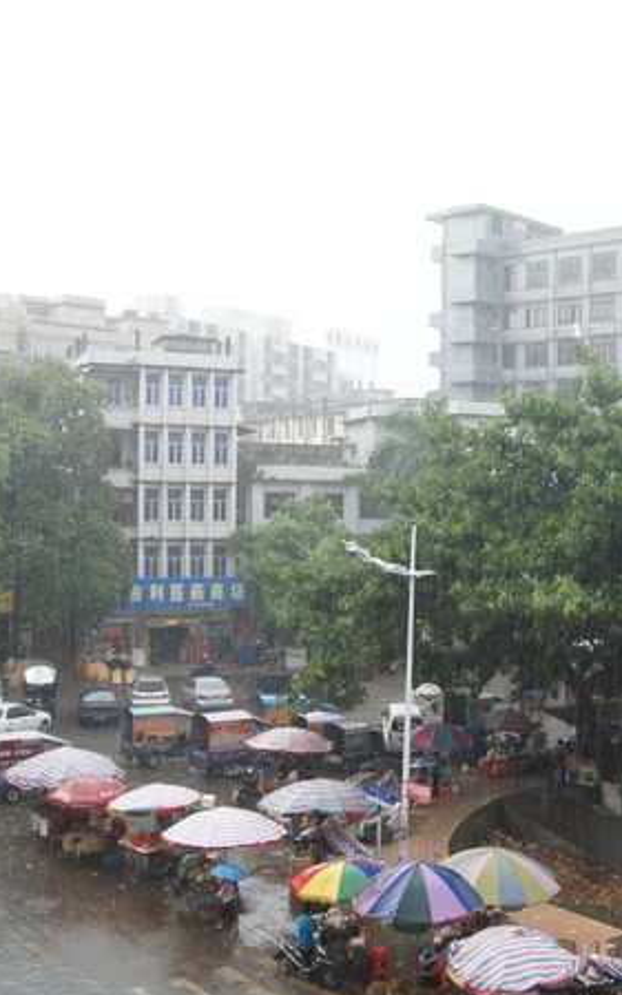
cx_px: 505
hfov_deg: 28.5
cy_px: 521
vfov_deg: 45.3
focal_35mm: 44
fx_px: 1194
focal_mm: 18
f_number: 8
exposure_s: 1/60
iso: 200
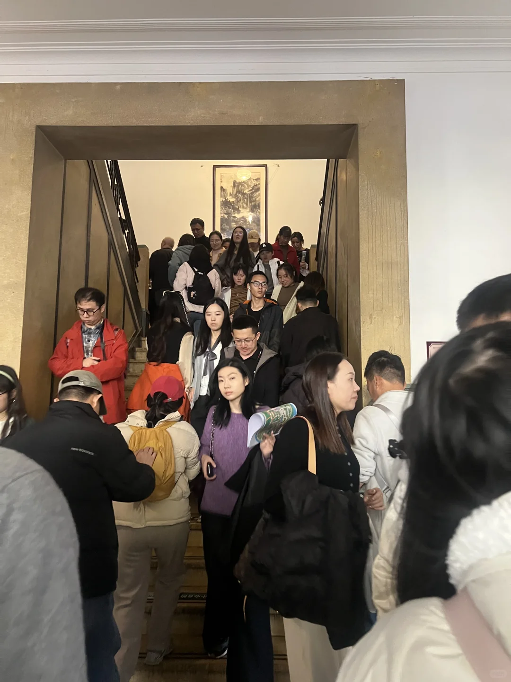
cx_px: 256
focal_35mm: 26
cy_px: 341
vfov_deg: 67.3
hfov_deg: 53.1
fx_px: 512
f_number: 1.5
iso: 500
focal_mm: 5.7
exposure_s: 1/50
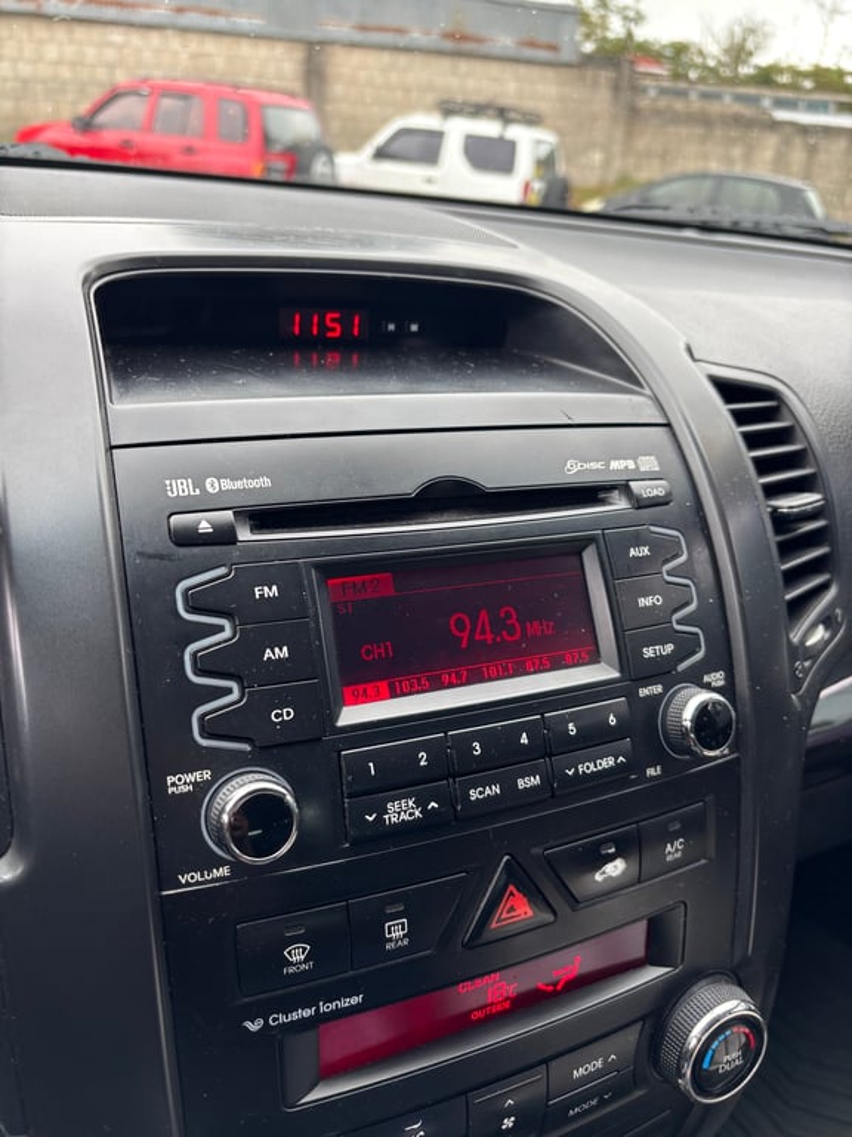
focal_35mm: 26
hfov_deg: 53.1
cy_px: 568
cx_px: 426
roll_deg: -4.9
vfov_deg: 67.3
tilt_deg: -27.9
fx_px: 853
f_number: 1.6
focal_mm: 5.96
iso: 32
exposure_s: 1/136
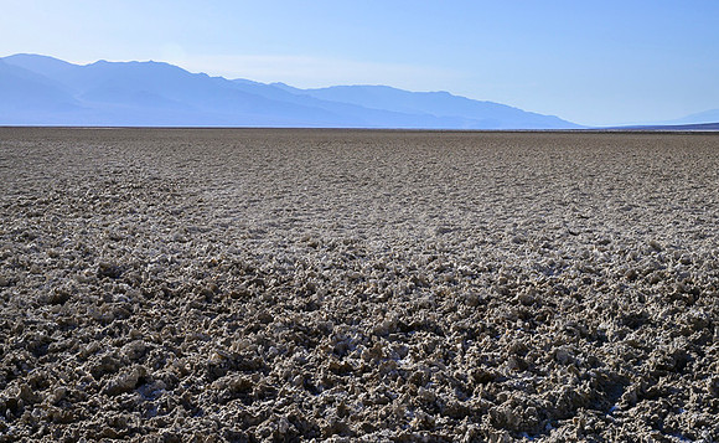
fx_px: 879
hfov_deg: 44.5
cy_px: 203
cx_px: 360
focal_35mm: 45
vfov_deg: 28.3
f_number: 16
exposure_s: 1/160
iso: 320
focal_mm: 44
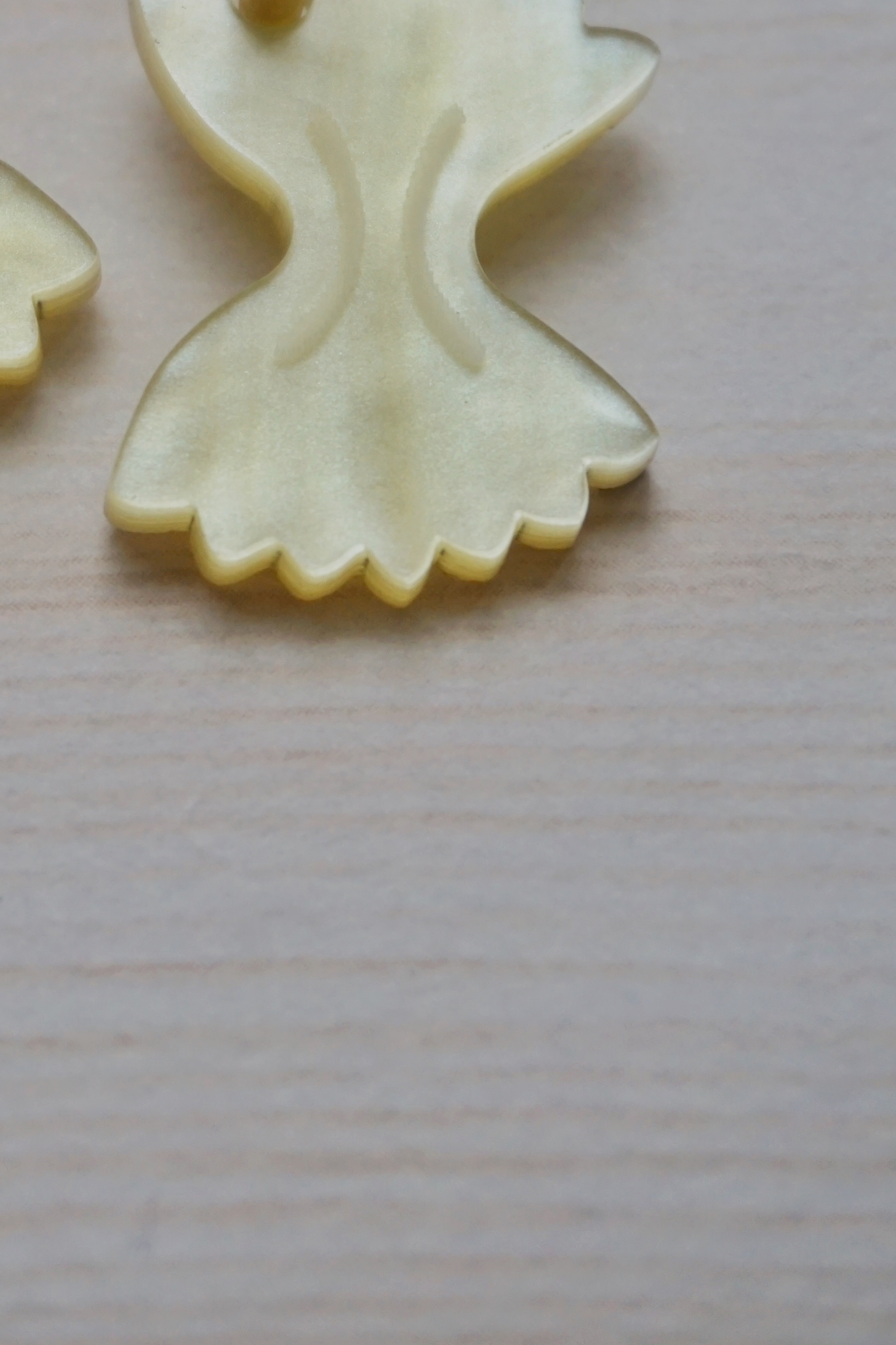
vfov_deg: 18.6
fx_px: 4032
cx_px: 62
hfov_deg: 12.6
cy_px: 135
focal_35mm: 108
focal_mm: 38
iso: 500
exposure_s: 1/60
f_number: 5.6
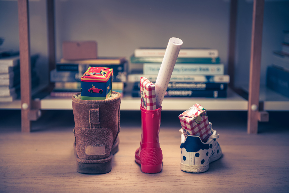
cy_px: 96
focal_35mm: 56
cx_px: 144
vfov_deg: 24.2
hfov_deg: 35.6
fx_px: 450
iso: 100
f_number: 2.8
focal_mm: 56
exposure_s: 1/200
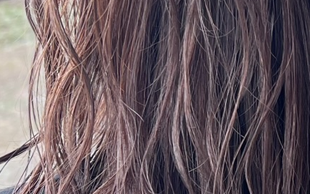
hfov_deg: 15.8
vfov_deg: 10.1
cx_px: 306
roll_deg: +1.3
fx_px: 1098
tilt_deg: -8.9
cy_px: 77
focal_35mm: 130
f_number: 1.5
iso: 50
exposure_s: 1/121
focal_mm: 5.7
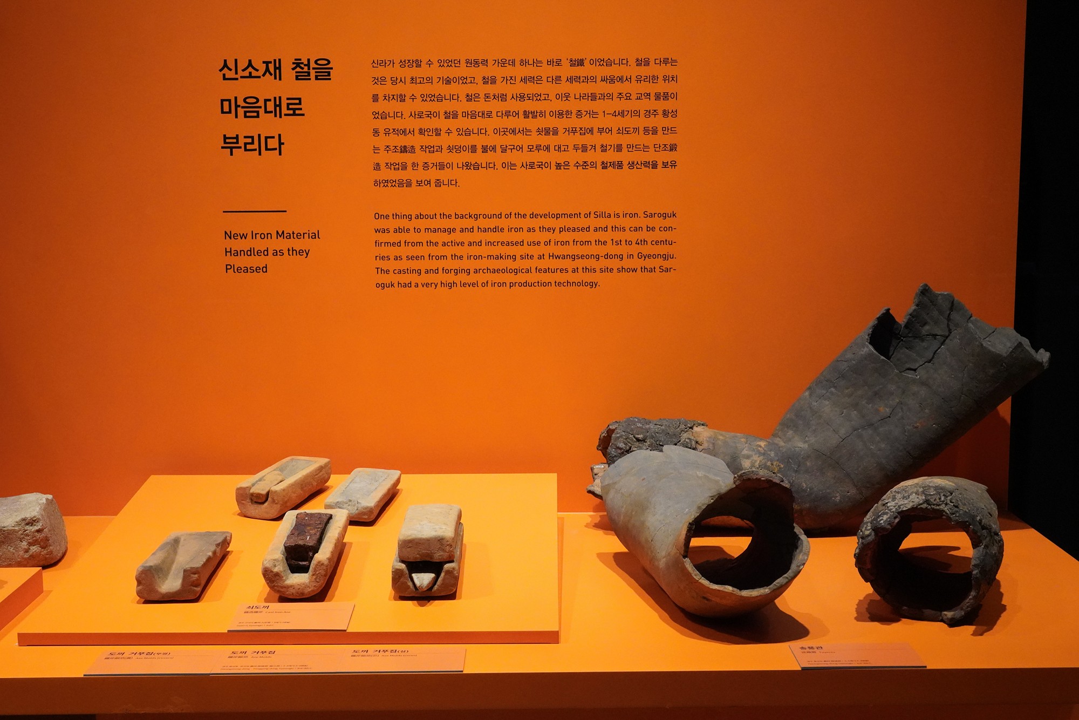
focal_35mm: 40
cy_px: 360
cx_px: 540
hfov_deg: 48.5
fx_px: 1199
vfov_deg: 33.4
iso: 8000
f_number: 10
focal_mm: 40
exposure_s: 1/100
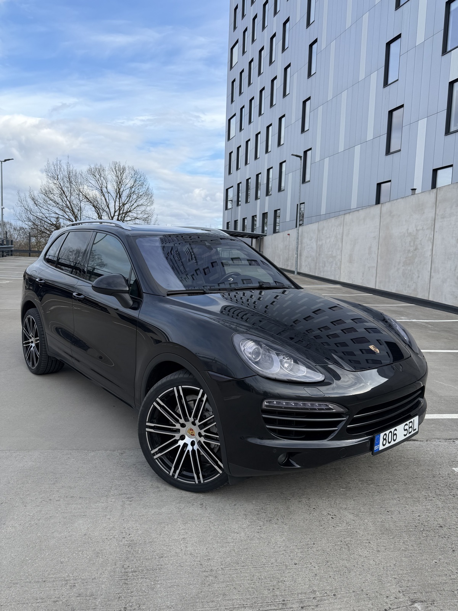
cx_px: 229
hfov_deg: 56.8
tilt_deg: -4.0
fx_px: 423
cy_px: 306
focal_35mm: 24
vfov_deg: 71.6
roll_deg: -2.4
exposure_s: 1/1727
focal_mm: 6.76
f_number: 1.78
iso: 80
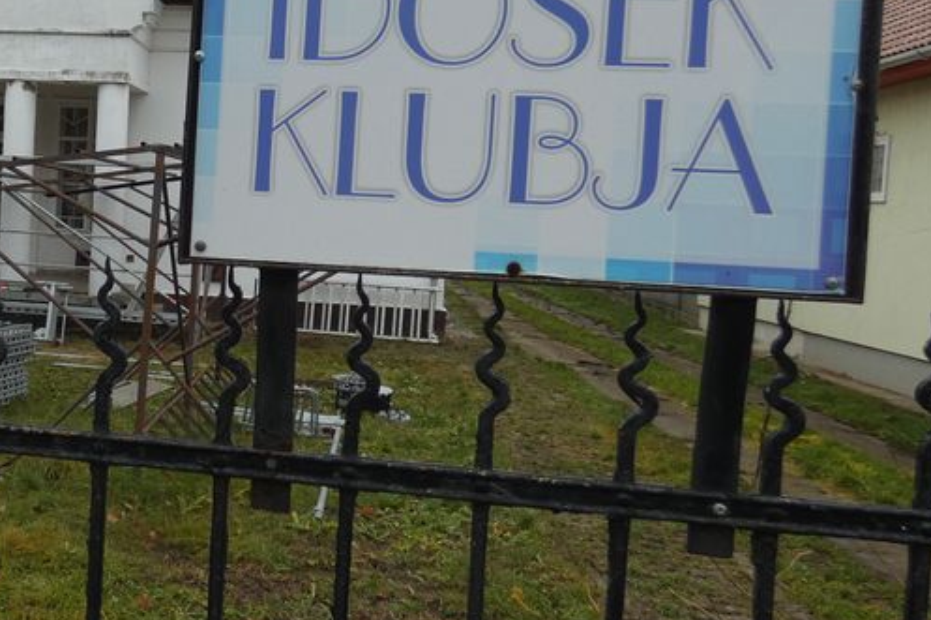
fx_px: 1060
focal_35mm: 41
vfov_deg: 32.5
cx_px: 121
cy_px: 249
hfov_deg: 43.9
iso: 80
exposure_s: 1/100
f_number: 2.8
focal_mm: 3.6
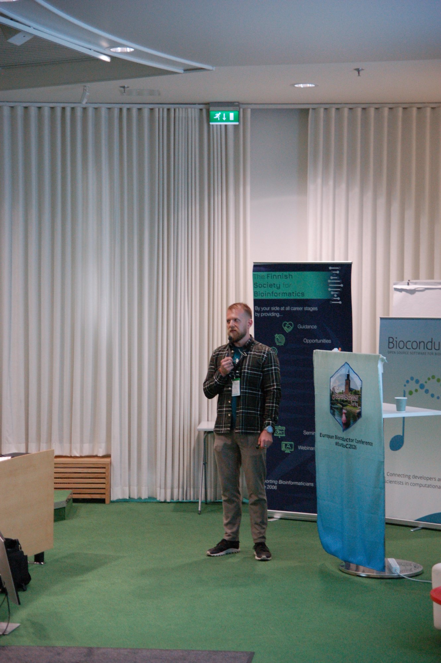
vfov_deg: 27.0
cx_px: 220
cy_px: 332
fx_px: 1380
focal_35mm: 75
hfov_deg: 18.2
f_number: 3.2
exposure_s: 1/125
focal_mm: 50
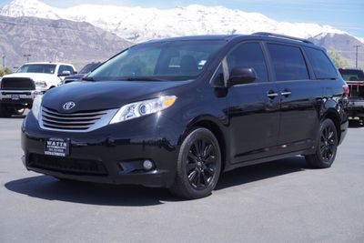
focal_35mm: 56
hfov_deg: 35.9
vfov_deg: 24.4
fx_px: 561
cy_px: 122
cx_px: 182
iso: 100
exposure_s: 1/160
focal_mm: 37
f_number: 9
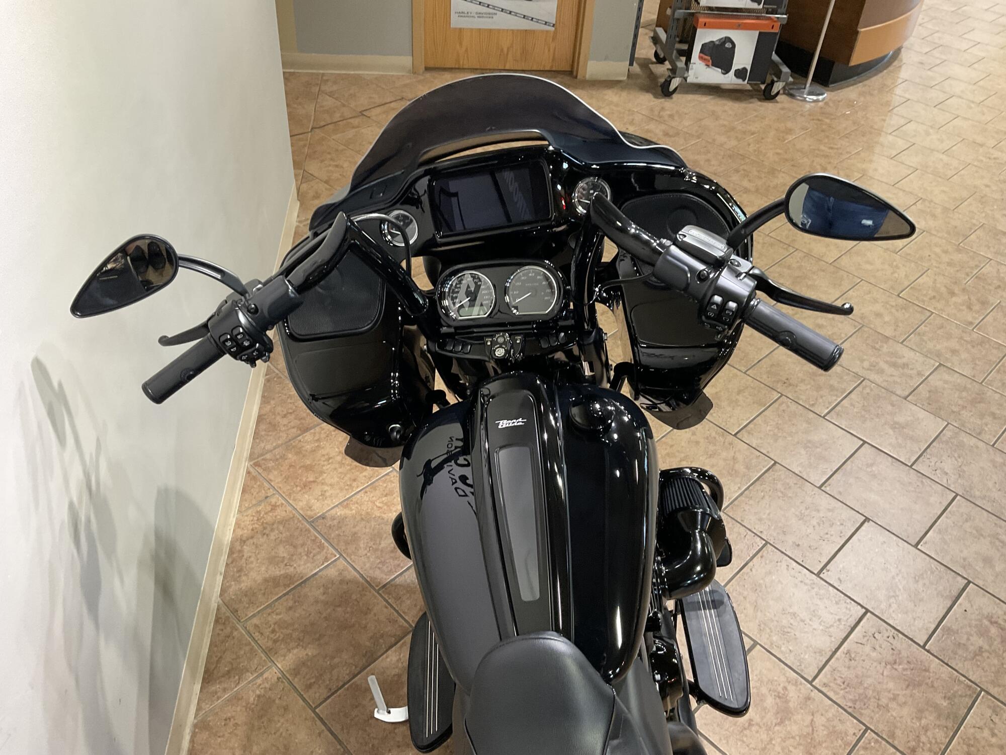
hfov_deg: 61.7
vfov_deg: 48.2
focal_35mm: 29
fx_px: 843
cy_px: 378
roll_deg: -4.2
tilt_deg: -40.1
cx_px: 503
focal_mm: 3
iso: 125
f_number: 1.8
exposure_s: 1/60
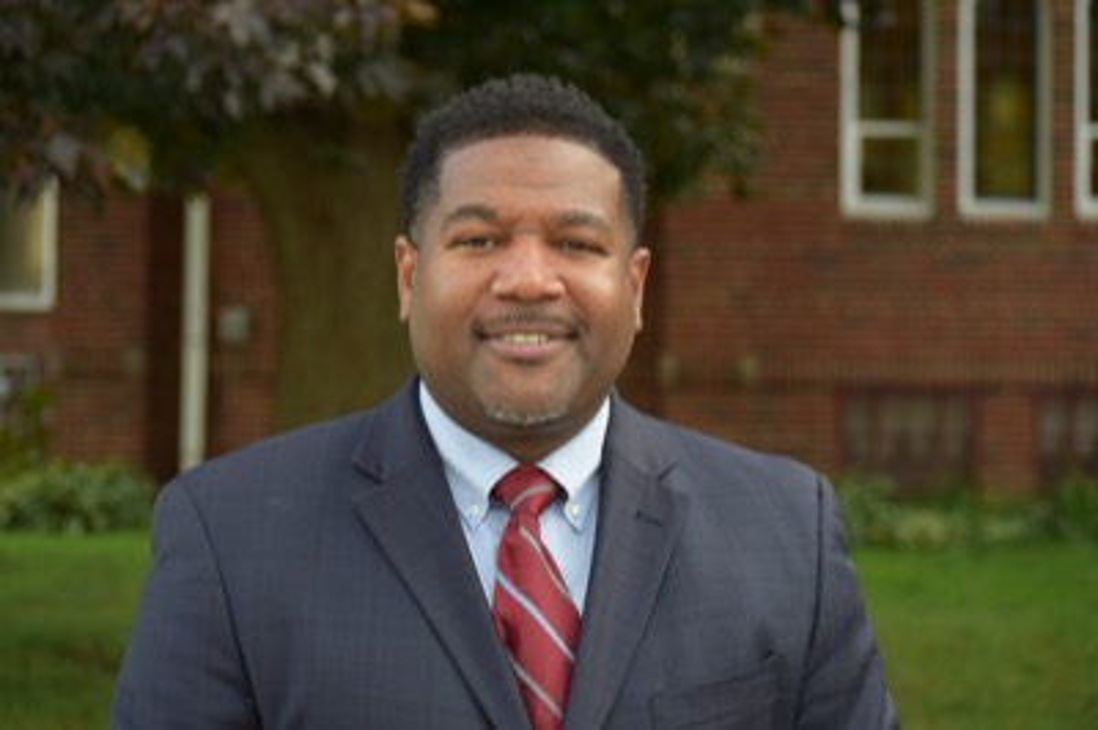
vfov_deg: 16.5
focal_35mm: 82
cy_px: 365
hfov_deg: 24.6
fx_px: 2514
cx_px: 549
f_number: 4
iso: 200
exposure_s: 1/160
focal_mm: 55
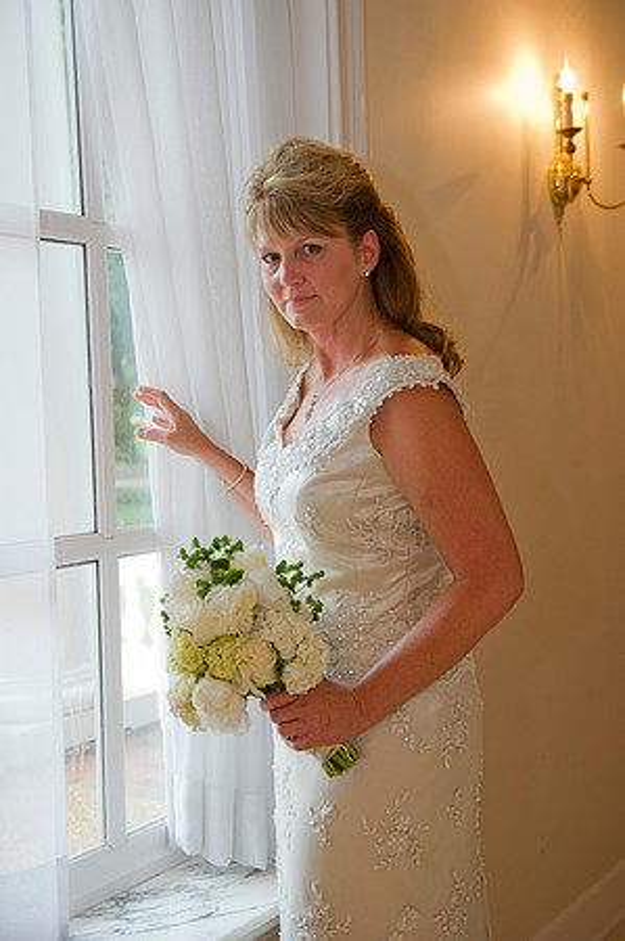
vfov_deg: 41.2
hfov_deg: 28.0
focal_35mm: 48
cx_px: 312
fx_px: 1253
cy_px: 470
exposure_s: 1/100
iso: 1600
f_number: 3.5
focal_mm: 48
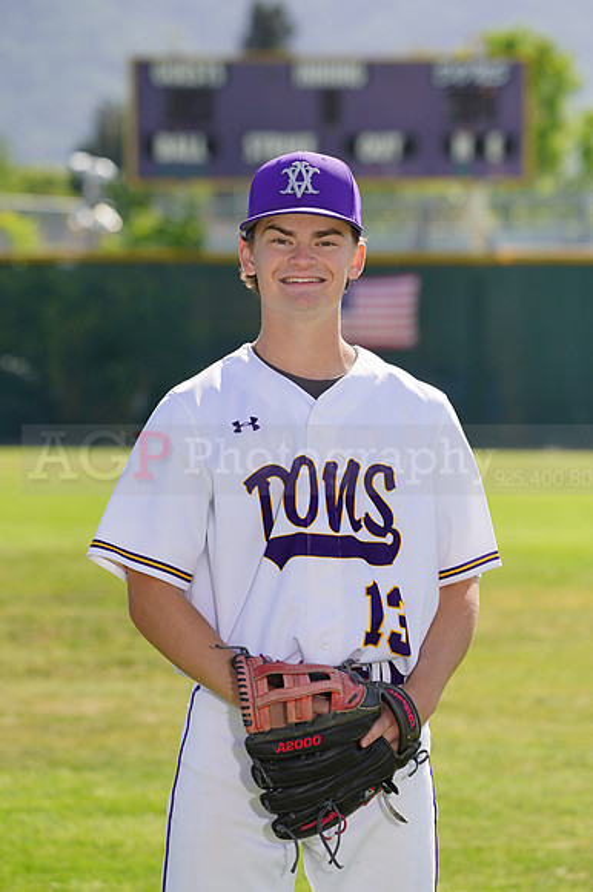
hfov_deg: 6.1
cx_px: 296
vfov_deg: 9.2
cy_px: 446
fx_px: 5541
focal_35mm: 224
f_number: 8
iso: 100
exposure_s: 1/250
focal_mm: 224
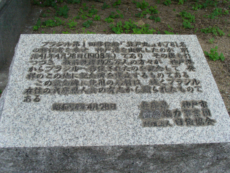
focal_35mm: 48
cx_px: 115
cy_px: 86
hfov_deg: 39.7
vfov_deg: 30.3
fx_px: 319
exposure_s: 1/640
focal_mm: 7.9
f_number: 3
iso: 400
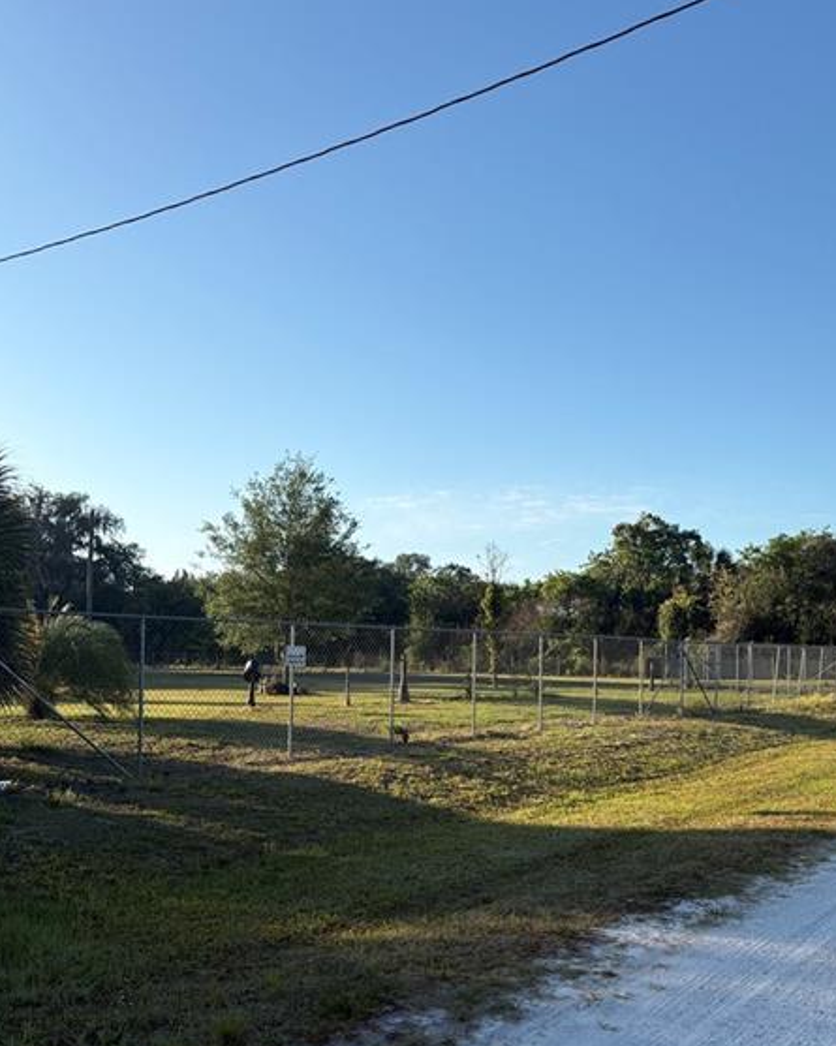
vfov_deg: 51.3
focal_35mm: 35
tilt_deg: +2.1
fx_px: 1083
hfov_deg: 42.1
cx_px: 470
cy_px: 614
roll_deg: -1.1
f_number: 1.6
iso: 50
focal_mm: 5.96
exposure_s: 1/2364
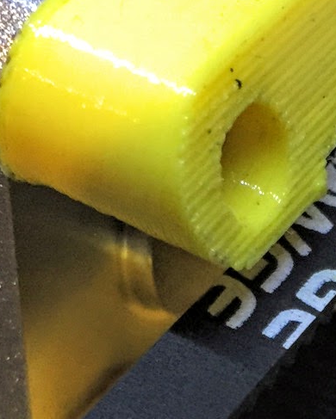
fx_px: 1478
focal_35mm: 119
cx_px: 375
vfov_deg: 15.8
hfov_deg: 12.7
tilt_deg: -49.4
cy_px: 419
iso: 250
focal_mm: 4.15
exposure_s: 1/33
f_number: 2.2
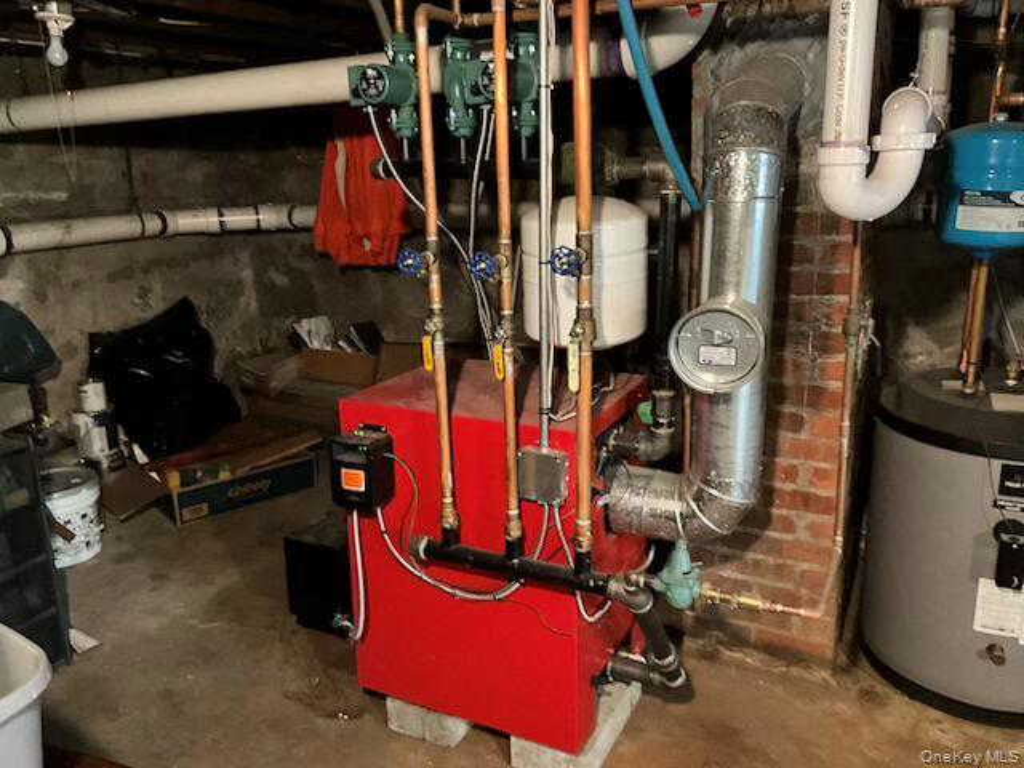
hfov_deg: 61.7
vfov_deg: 48.2
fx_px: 858
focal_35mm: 29
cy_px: 384
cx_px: 512
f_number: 1.8
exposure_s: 1/27
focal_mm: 3
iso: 640
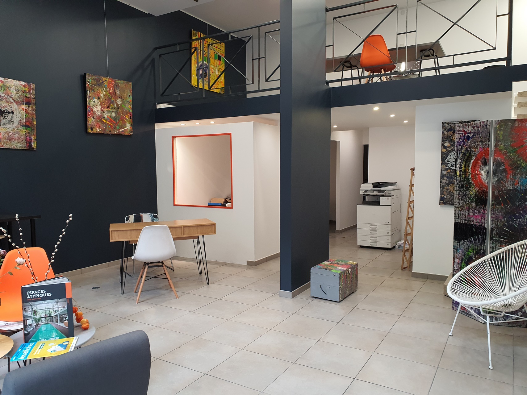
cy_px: 198
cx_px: 264
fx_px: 396
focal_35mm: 26
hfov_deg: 67.3
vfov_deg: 53.1
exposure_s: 1/50
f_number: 2.4
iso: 200
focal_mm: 4.3
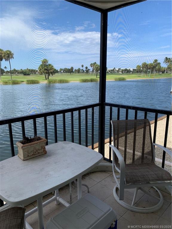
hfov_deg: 53.1
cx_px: 86
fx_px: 172
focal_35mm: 26
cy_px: 114
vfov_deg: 67.3
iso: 25
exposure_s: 1/1043
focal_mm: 4.25
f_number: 1.8
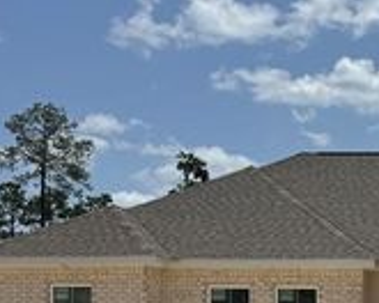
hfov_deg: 23.6
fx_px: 796
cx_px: 496
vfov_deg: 20.3
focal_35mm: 71
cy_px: 355
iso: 80
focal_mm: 6.76
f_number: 1.78
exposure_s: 1/7937
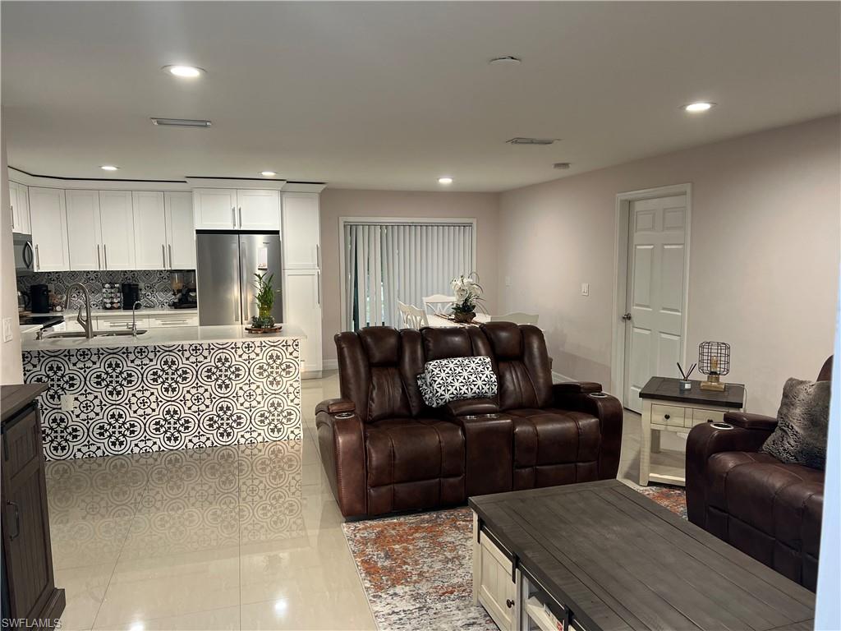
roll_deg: +0.1
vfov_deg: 53.1
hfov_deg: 67.3
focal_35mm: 26
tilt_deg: -6.9
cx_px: 420
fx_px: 632
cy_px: 316
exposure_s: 1/60
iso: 125
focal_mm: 5.7
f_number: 1.5
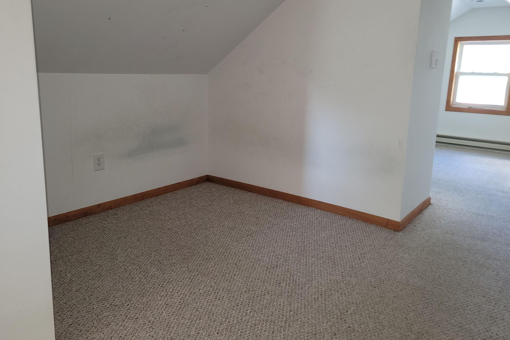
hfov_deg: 65.5
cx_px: 258
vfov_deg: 46.4
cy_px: 162
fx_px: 397
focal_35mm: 28
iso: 125
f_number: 1.8
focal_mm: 5.4
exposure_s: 1/20
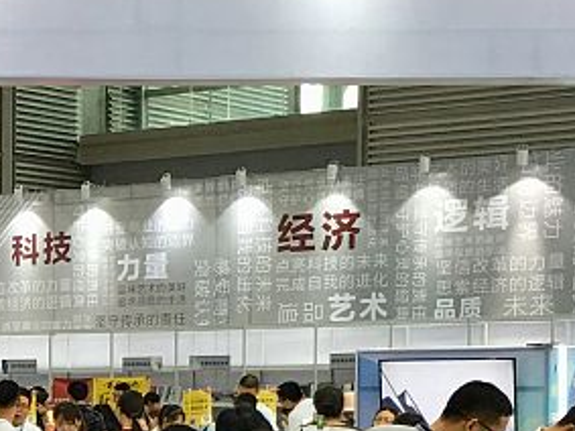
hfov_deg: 15.1
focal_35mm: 123
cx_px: -236
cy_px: 529
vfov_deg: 11.8
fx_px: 2042
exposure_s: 1/33
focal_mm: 4.15
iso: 32
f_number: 2.2
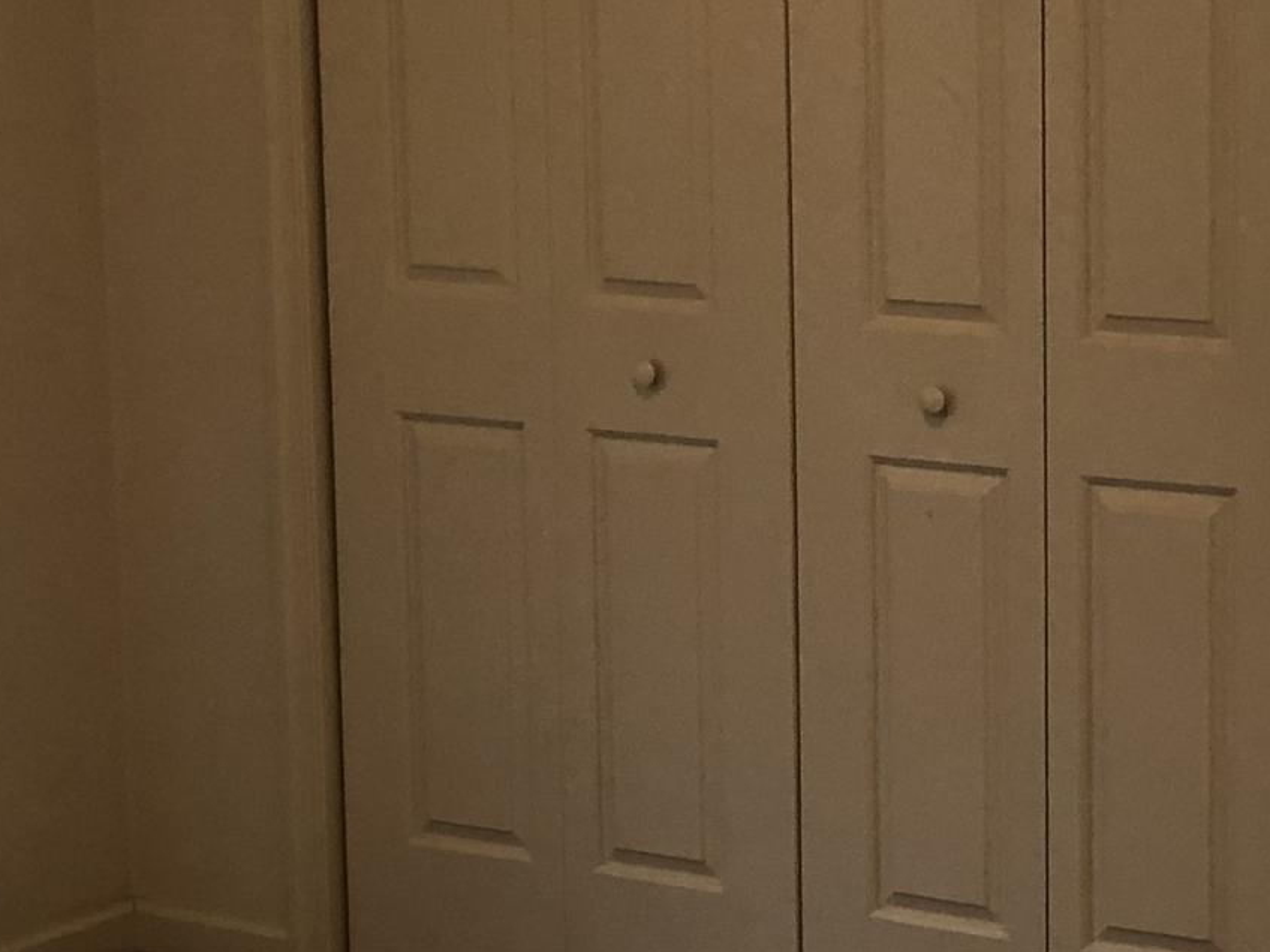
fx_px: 3632
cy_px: 439
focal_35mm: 99
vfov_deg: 14.9
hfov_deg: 19.4
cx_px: 1194
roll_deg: -0.9
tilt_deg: -9.5
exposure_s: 1/20
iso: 40
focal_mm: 3.99
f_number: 1.8
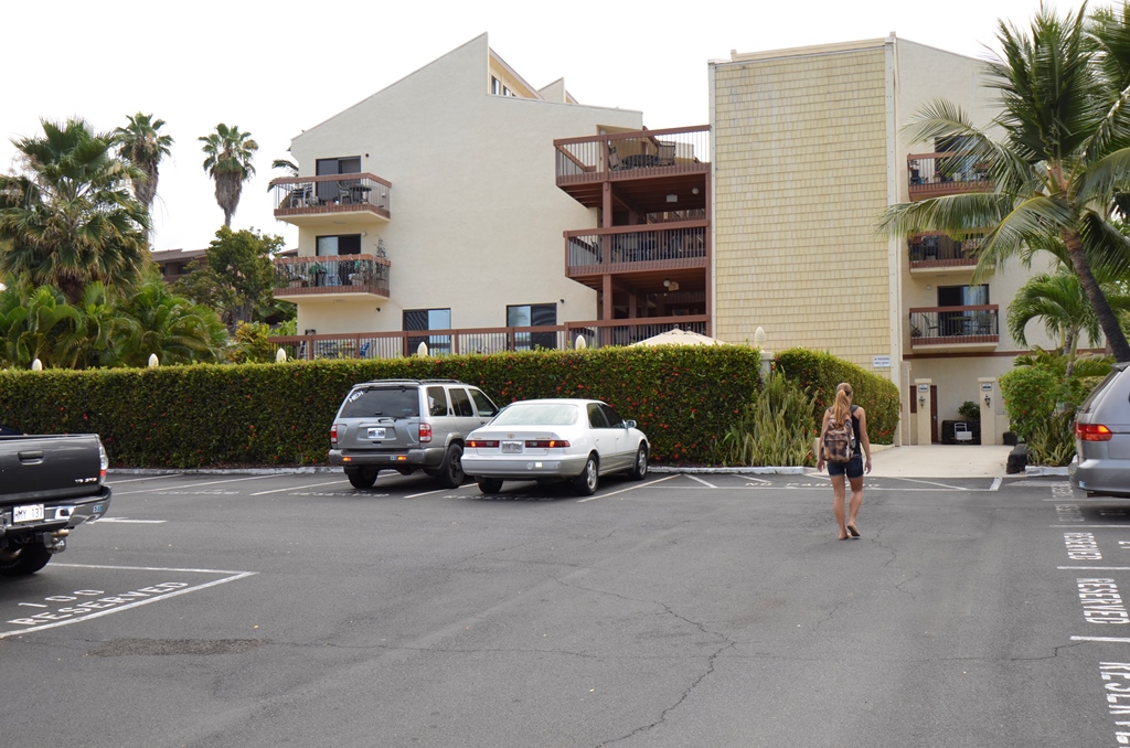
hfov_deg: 53.2
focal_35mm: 36
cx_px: 565
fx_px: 1128
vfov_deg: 36.7
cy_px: 374
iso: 100
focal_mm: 24
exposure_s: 1/200
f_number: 7.1
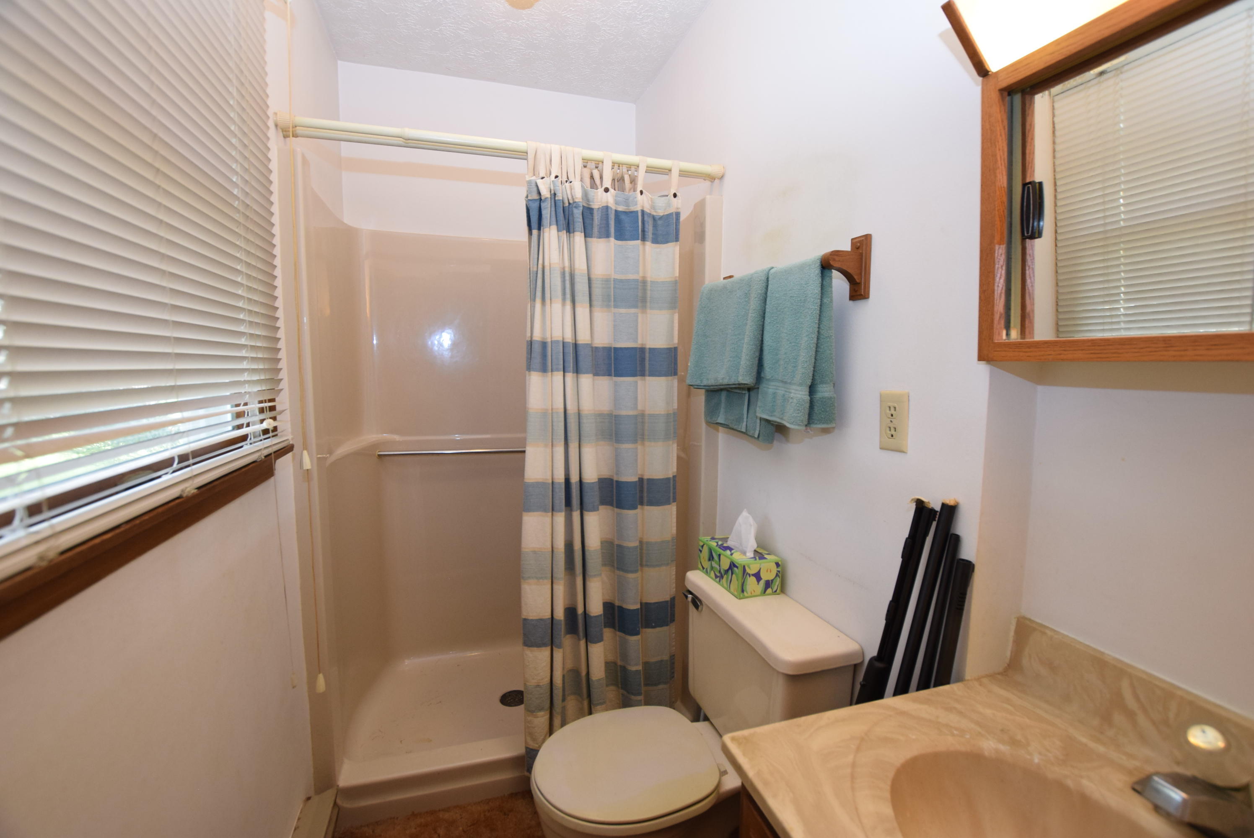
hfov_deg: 100.3
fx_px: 523
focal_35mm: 15
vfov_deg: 77.4
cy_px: 419
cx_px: 627
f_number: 5
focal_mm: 10
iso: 800
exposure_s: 1/100
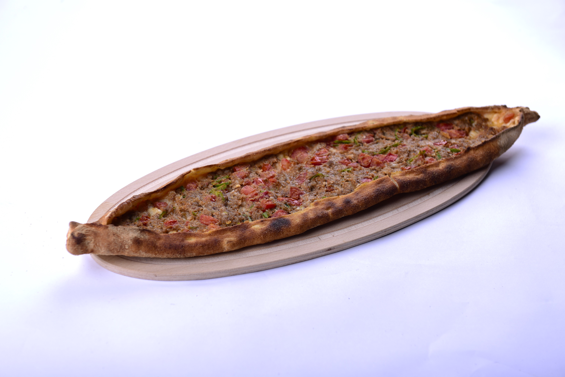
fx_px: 1099
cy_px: 188
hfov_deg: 28.8
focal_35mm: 70
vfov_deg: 19.5
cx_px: 282
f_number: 5
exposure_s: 1/125
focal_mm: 70
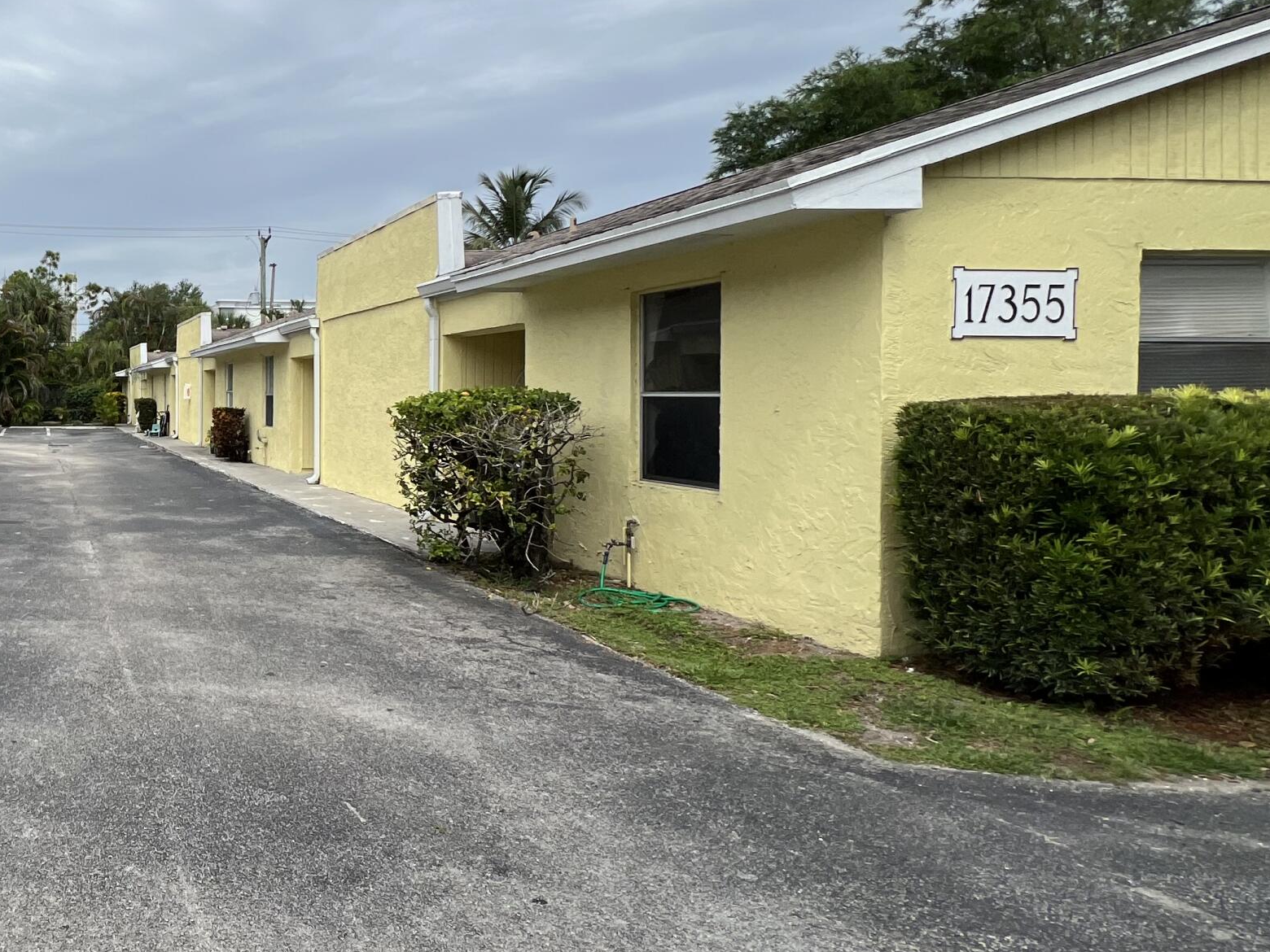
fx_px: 917
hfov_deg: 57.5
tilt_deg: -0.8
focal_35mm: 25
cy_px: 413
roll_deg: +0.9
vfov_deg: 54.7
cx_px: 84
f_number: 1.8
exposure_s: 1/1672
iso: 32
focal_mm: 1.57
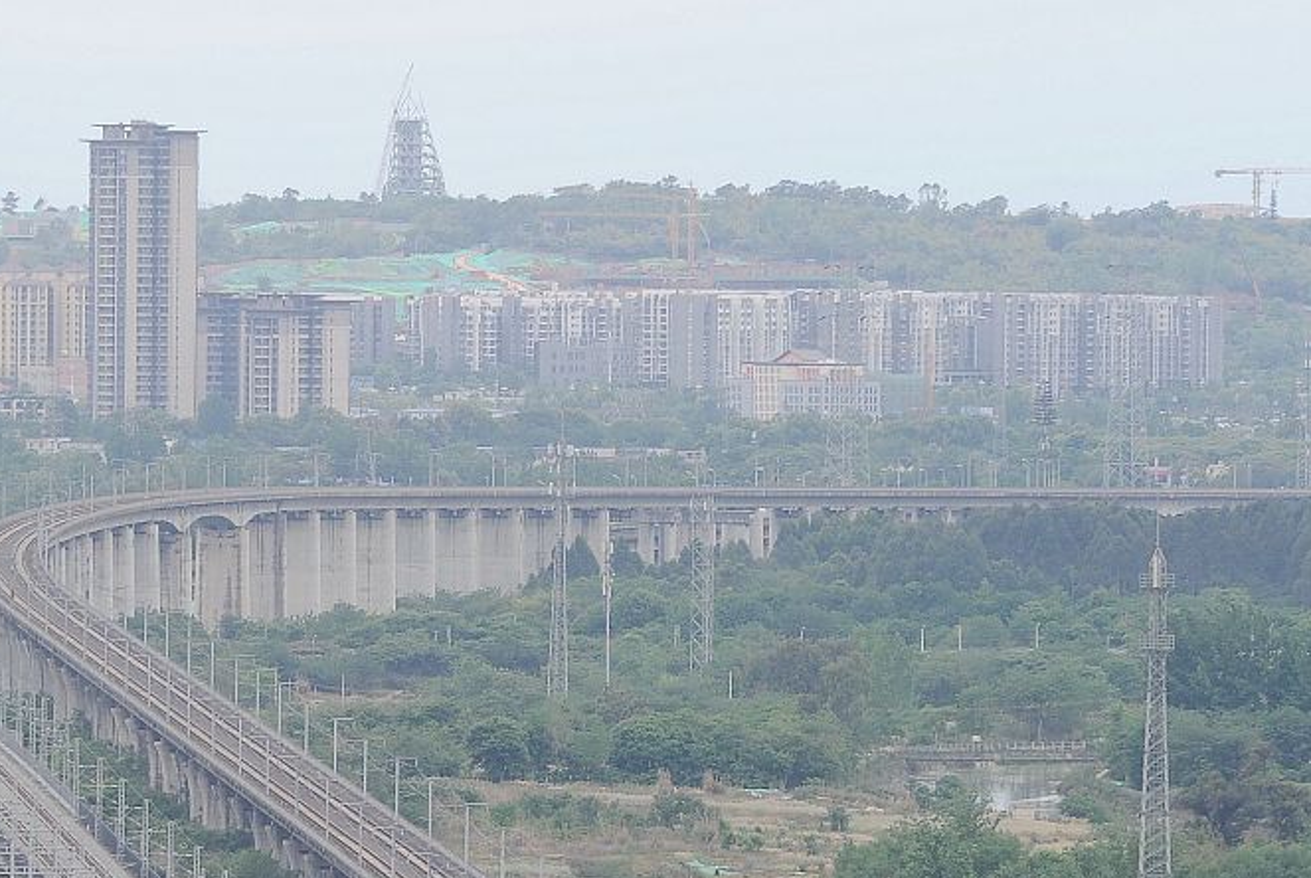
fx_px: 13200
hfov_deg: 5.7
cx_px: 192
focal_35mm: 362
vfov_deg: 3.8
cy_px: 759
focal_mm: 200
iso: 200
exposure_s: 1/100
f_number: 8
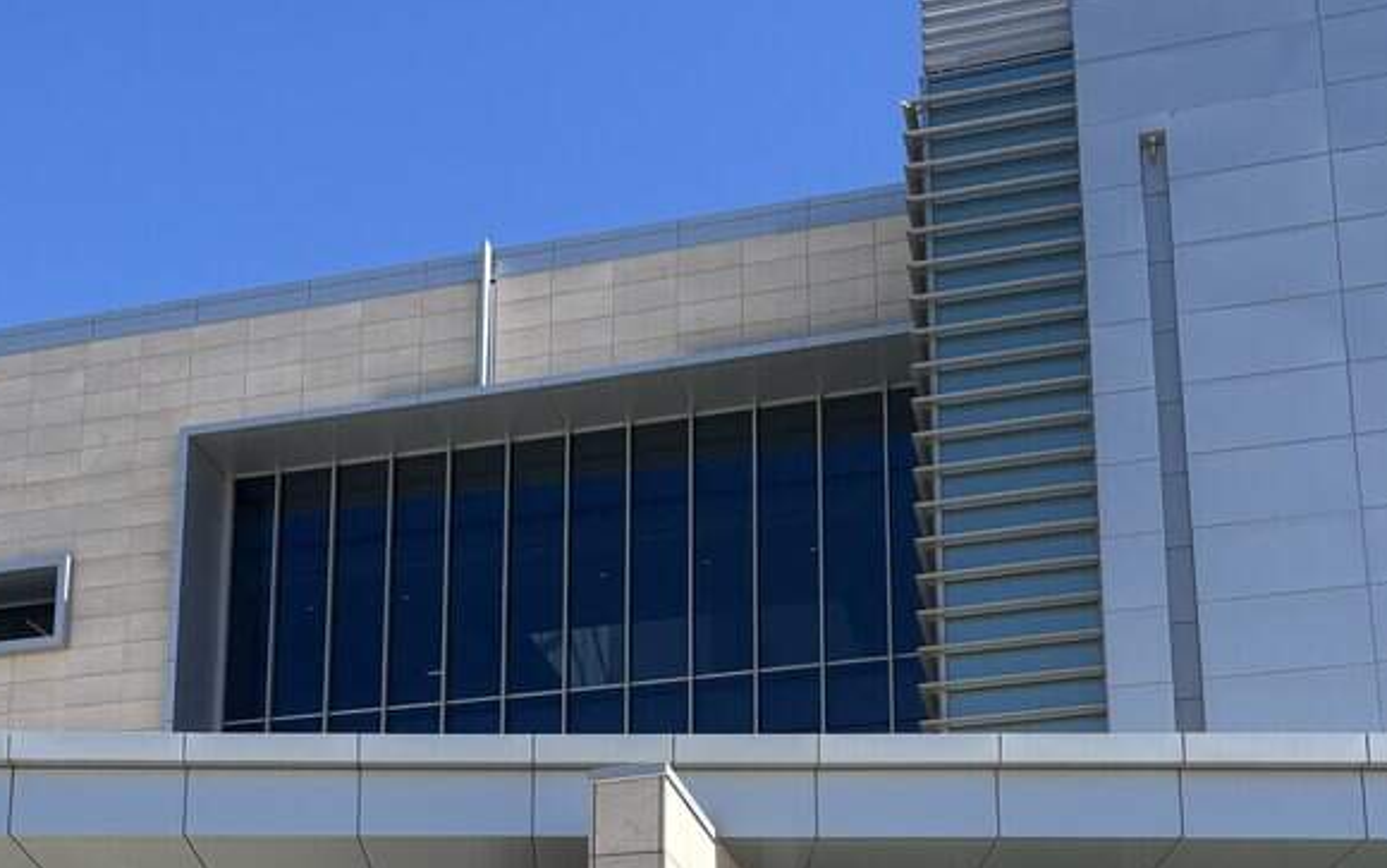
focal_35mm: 57
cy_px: 973
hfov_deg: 35.5
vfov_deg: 21.5
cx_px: 524
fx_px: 2155
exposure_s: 1/2933
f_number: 1.6
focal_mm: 5.96
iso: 50
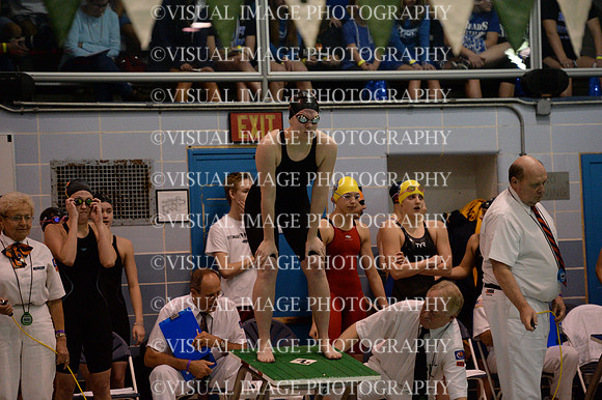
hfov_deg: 15.2
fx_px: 2256
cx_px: 301
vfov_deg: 10.1
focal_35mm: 135
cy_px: 200
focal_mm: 135
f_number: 2.8
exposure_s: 1/800
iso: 6400
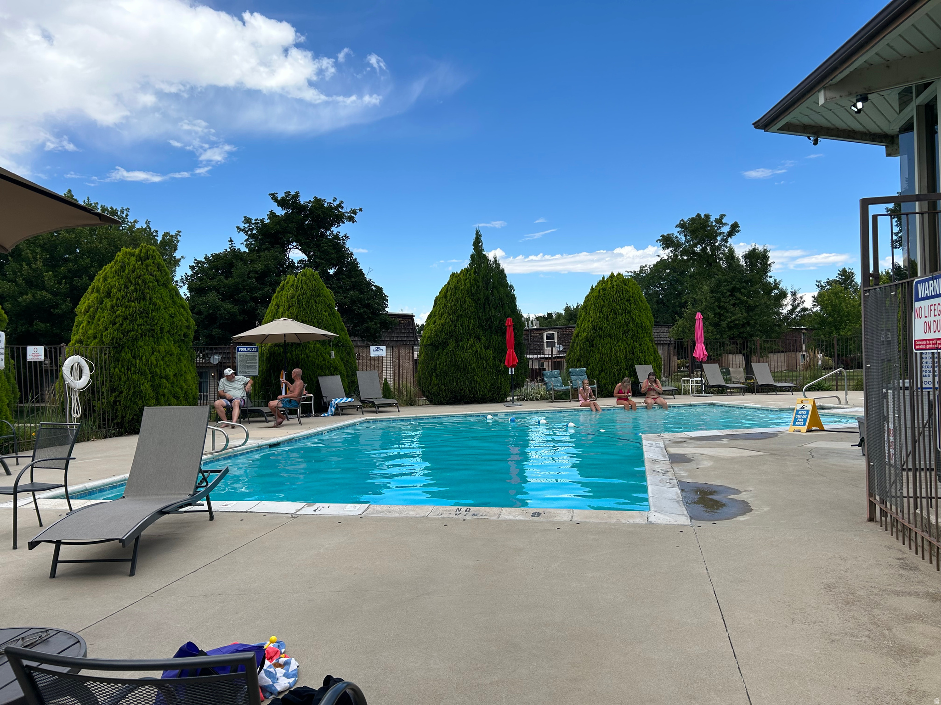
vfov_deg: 53.1
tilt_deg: +0.1
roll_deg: +1.4
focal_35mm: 26
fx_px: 707
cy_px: 352
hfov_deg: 67.3
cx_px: 470
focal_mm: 5.7
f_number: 1.5
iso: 50
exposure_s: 1/3077
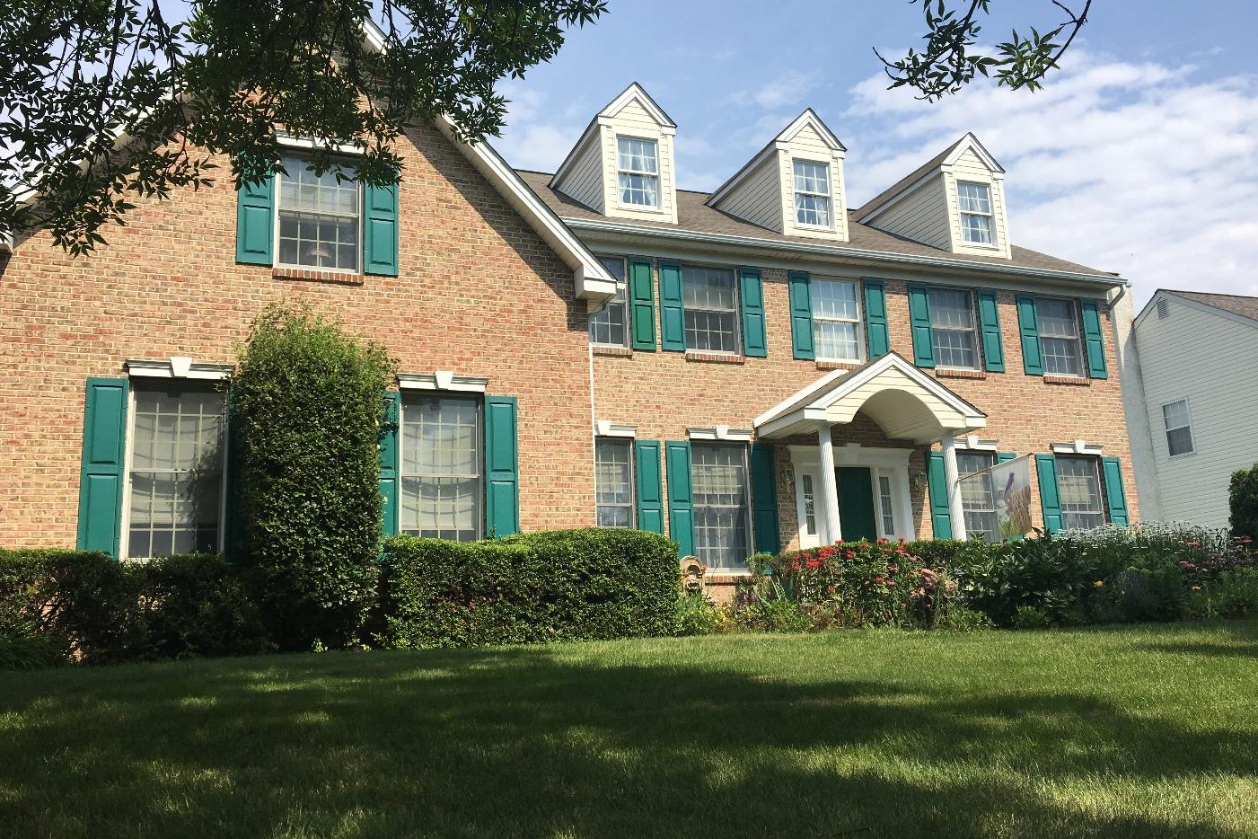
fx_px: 1083
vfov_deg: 42.3
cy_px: 409
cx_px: 613
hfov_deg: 60.3
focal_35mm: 31
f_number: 2.2
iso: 25
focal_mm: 4.15
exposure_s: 1/1789
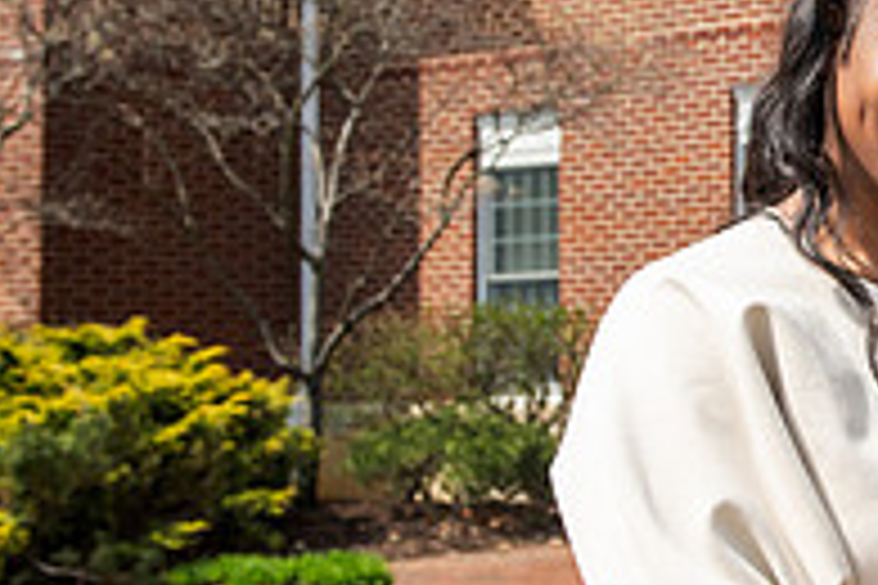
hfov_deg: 19.1
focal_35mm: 101
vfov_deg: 13.5
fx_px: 2463
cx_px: 1058
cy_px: 178
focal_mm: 34
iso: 200
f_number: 5.6
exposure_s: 1/500
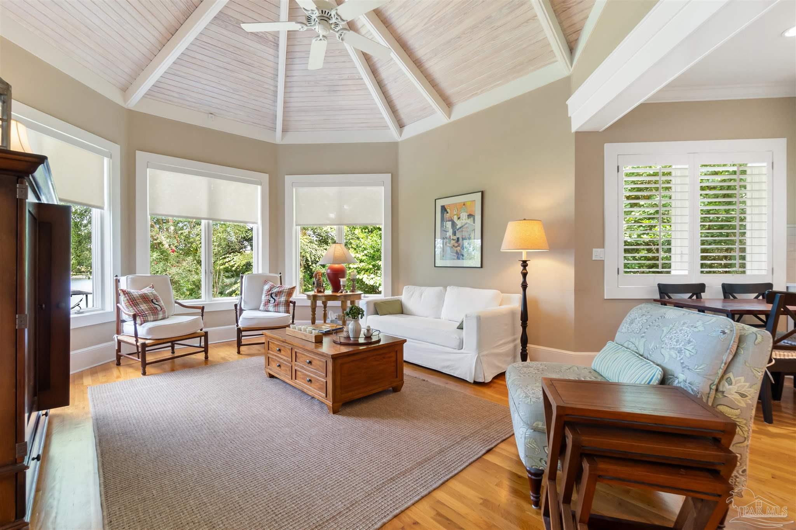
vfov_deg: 77.3
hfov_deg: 100.4
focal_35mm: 15
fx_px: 332
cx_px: 398
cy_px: 265
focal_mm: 10
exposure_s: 1/8
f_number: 9
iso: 500
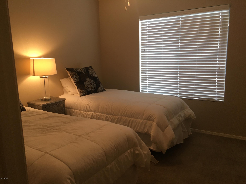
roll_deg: +2.5
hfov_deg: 61.7
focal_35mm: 29
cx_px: 123
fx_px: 206
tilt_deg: -10.6
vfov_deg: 48.2
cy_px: 92
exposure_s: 1/30
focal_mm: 4.15
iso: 64
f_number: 2.2
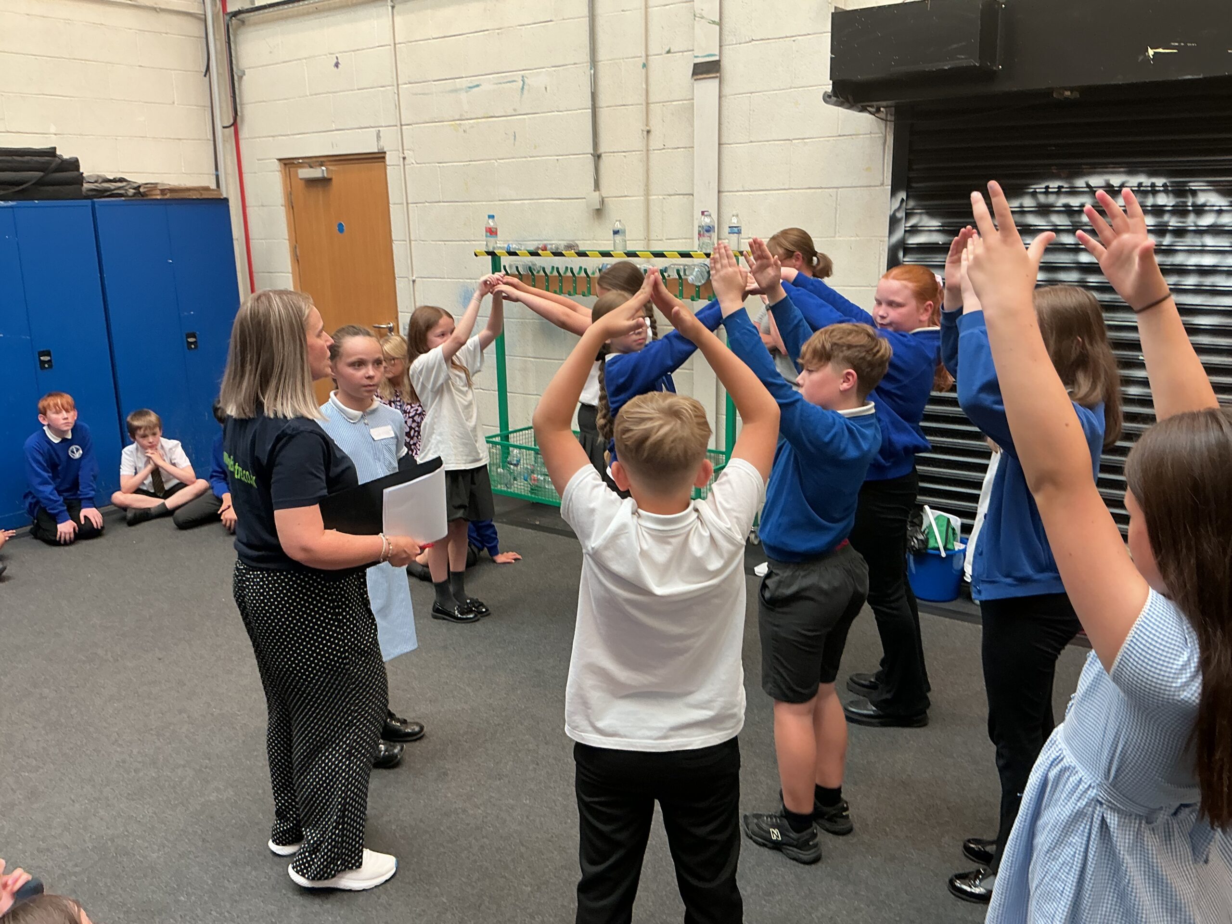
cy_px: 462
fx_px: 1032
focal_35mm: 29
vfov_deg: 48.2
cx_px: 616
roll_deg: +1.8
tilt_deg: -13.4
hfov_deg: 61.7
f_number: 1.8
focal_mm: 3
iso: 50
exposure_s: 1/60
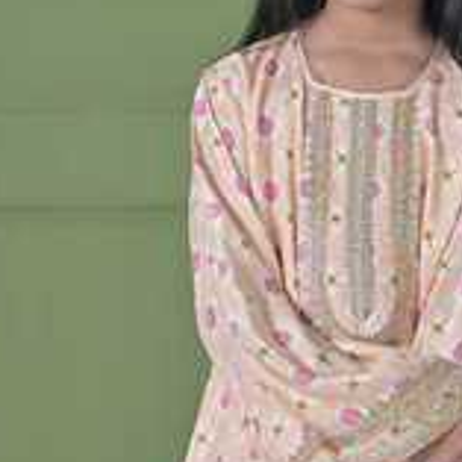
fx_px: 3216
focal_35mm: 213
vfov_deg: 8.2
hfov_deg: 8.2
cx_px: 380
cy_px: 475
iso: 640
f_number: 4
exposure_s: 1/160
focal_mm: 75
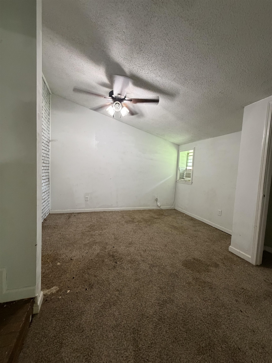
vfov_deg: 102.1
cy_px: 182
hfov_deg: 85.7
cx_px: 136
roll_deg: -3.4
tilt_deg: -4.1
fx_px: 147
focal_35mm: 14
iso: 400
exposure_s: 1/60
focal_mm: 2.22
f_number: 2.2
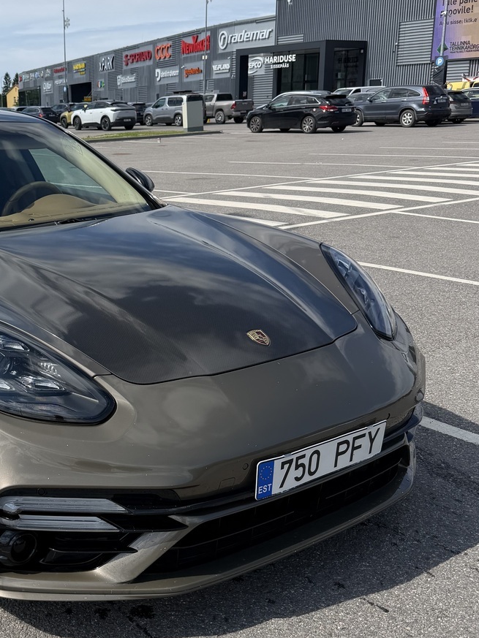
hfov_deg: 31.6
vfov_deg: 42.9
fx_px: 812
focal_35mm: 44
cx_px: 64
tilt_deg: -17.3
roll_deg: +0.7
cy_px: 359
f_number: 1.78
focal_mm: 6.76
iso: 80
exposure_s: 1/4975
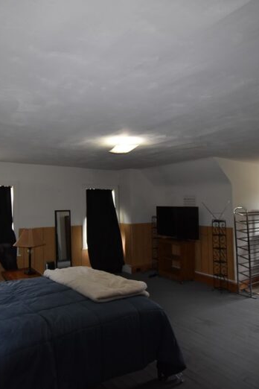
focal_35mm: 23
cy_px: 193
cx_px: 100
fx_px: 248
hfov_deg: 54.6
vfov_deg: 76.1
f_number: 5
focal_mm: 10
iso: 800
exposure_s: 1/100
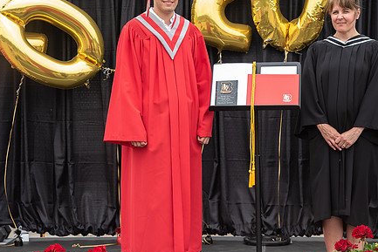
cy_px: 119
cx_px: 182
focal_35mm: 92
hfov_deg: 22.1
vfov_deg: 14.9
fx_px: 966
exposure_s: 1/500
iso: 500
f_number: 5.6
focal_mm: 60
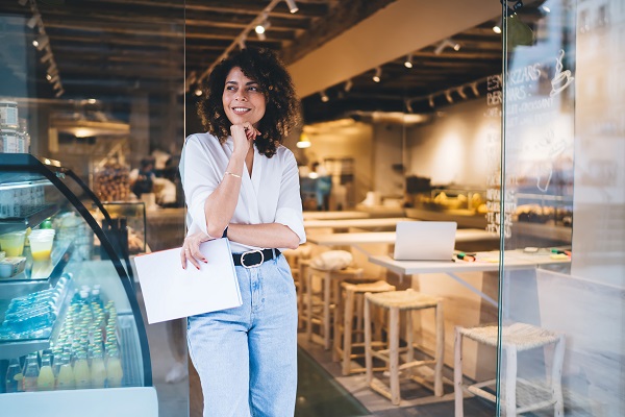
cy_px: 208
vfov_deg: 37.9
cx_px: 312
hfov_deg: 54.4
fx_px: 608
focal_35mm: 35
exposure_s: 1/500
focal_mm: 35
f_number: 1.4
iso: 400
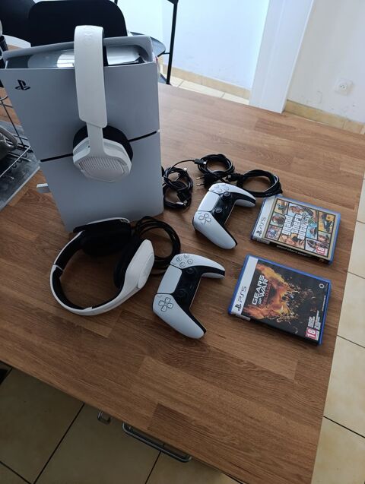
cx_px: 182
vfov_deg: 73.8
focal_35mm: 23
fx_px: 322
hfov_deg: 59.0
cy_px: 242
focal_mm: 6.14
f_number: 1.65
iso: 1250
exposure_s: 1/100
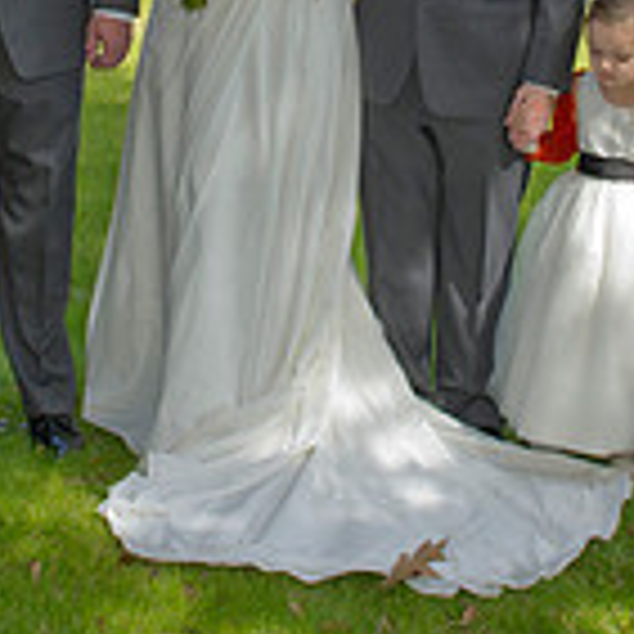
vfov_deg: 19.9
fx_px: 1741
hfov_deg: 20.6
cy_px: -36
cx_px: 324
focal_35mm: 84
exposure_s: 1/250
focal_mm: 24
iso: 200
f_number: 5.6
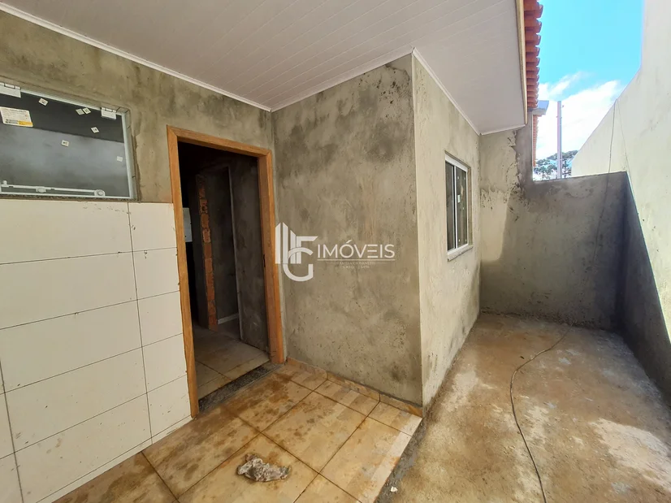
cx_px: 336
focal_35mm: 13
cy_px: 252
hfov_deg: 106.2
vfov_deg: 89.9
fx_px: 252
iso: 50
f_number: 2.2
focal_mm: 1.74
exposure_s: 1/214
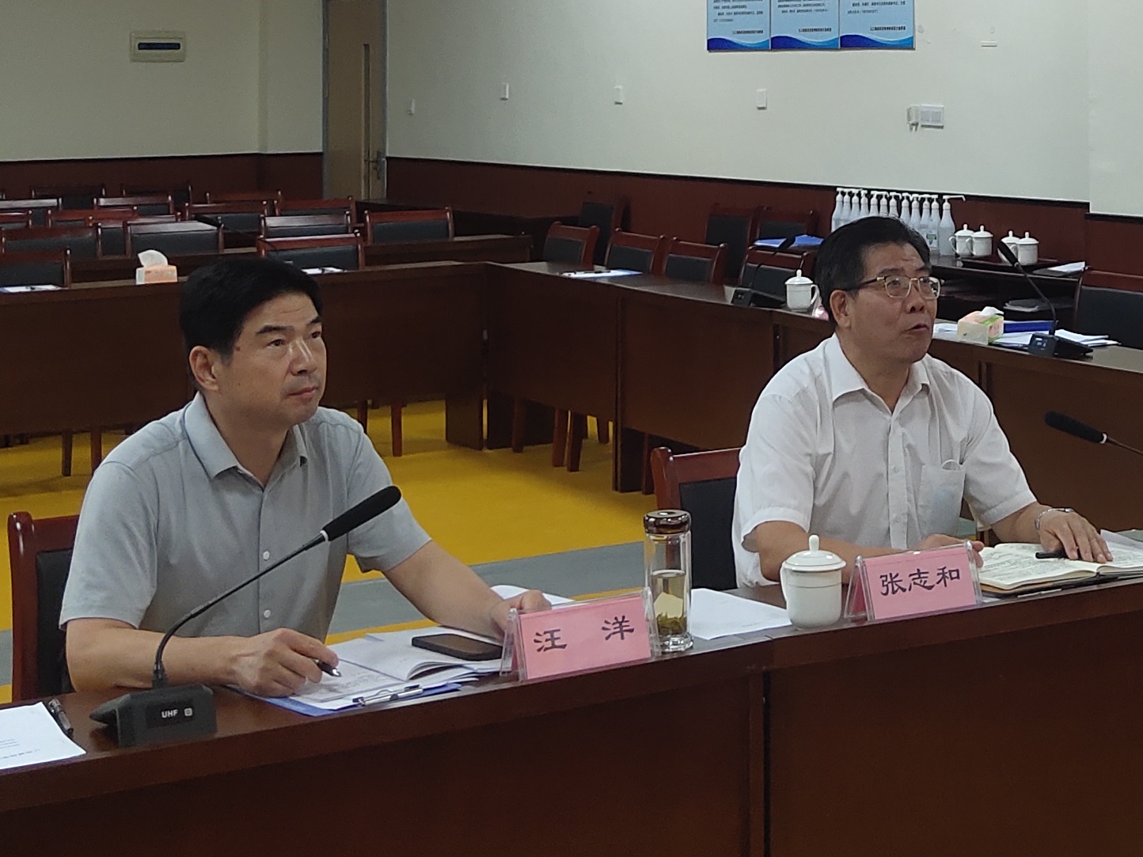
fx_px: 2675
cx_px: 924
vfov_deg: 17.7
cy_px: -56
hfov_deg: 23.7
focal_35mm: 81
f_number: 1.8
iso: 182
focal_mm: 4.27
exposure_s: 1/100
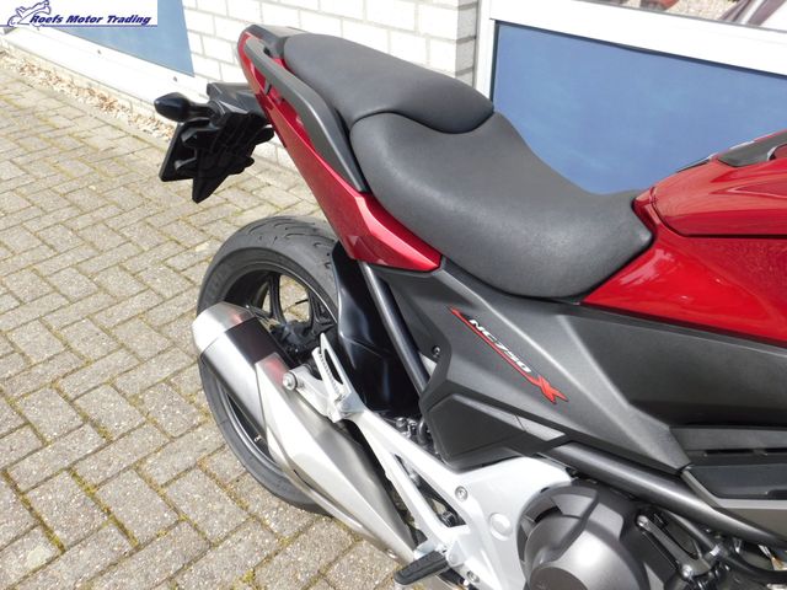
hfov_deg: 60.0
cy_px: 295
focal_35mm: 30
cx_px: 394
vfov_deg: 46.8
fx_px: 682
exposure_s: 1/500
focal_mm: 5.3
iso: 125
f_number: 3.2
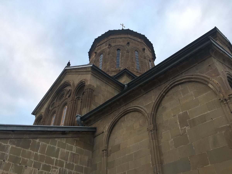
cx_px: 116
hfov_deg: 61.7
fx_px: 194
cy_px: 87
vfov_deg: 48.2
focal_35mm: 29
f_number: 2.2
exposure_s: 1/53
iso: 25
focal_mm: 4.15
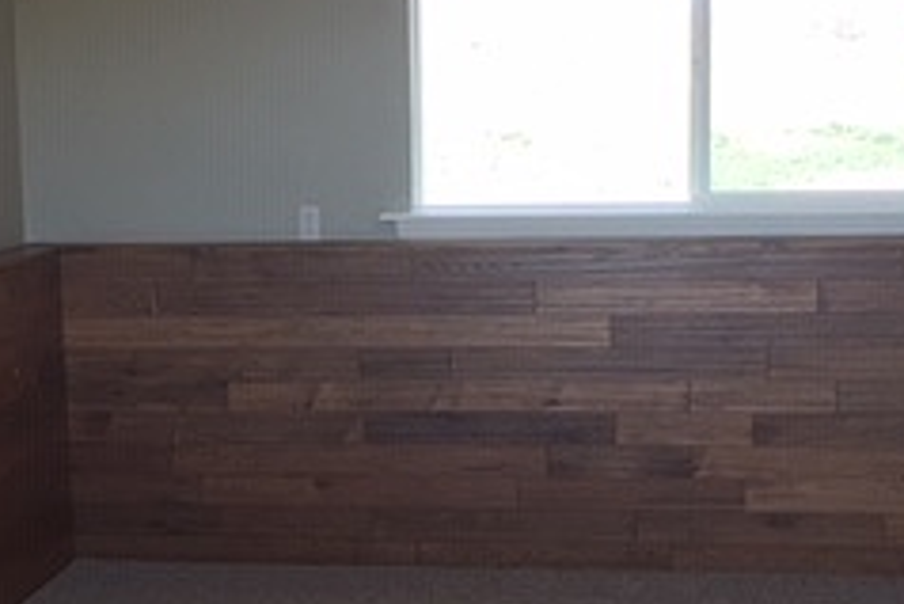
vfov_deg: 16.9
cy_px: 368
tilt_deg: -6.1
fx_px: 2035
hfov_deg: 25.0
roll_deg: +1.4
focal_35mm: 81
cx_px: 349
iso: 40
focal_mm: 4.15
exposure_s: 1/40
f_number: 2.2
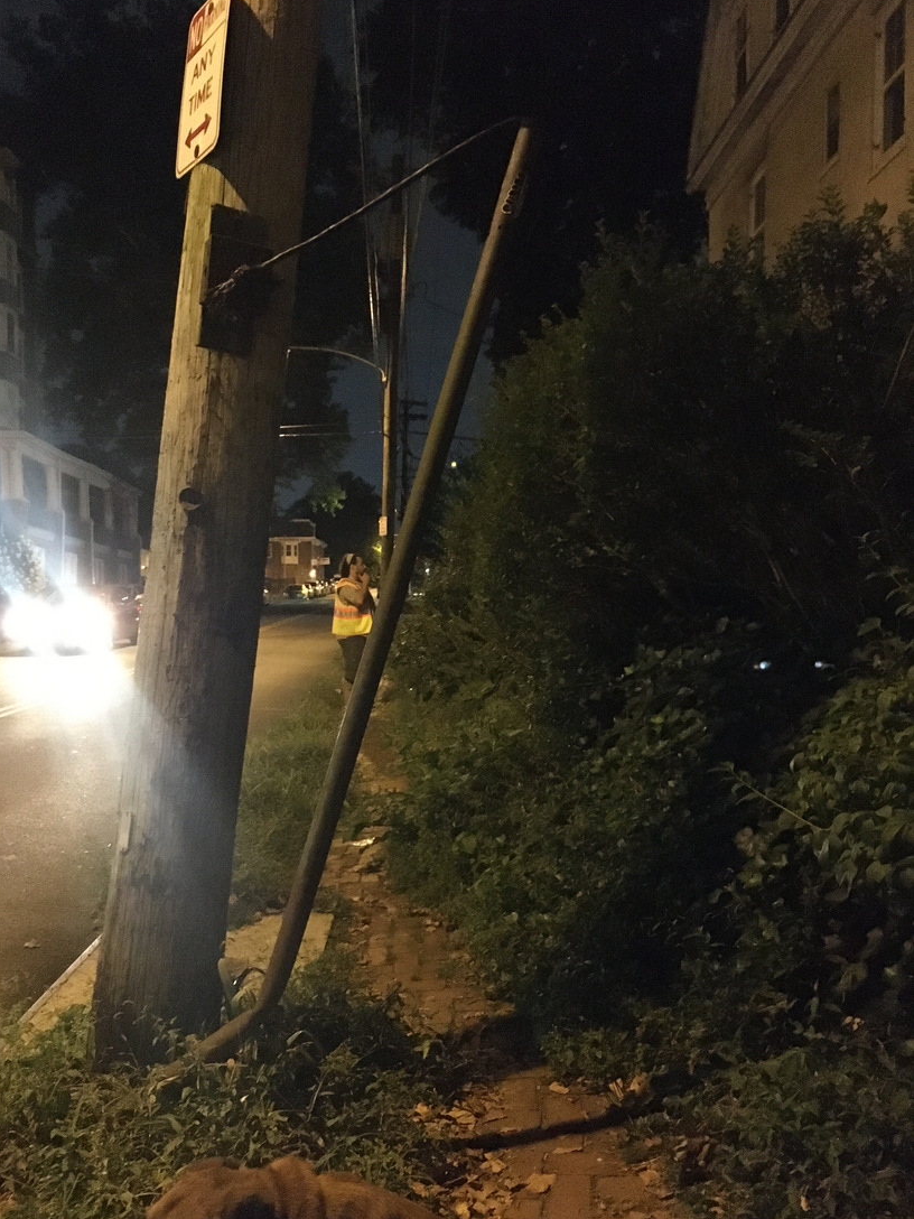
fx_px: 1127
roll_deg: -0.6
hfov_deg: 44.1
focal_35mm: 32
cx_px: 411
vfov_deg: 56.8
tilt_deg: -1.6
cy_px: 646
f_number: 2.2
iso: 2000
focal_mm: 4.15
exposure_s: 1/15
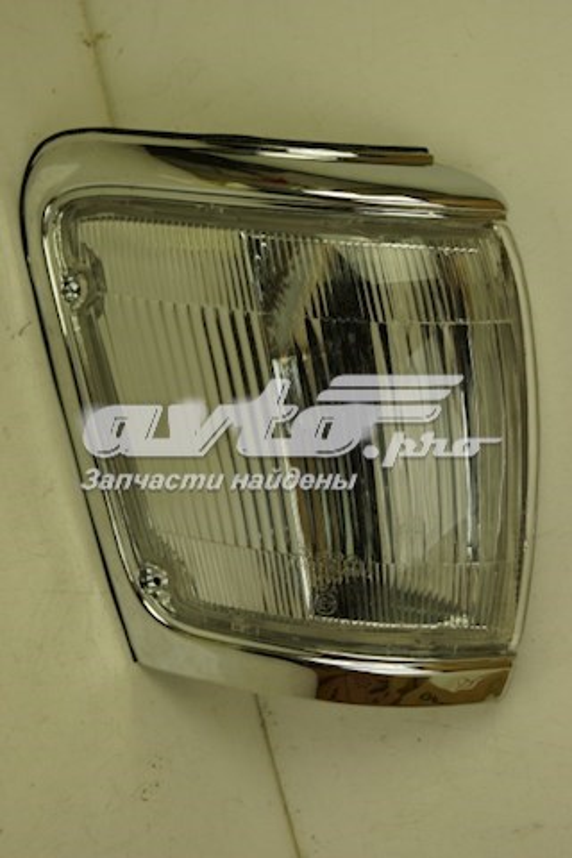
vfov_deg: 33.4
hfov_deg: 22.6
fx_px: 1430
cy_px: 429
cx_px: 286
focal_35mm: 60
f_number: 5.6
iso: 400
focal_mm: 40
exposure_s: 1/640
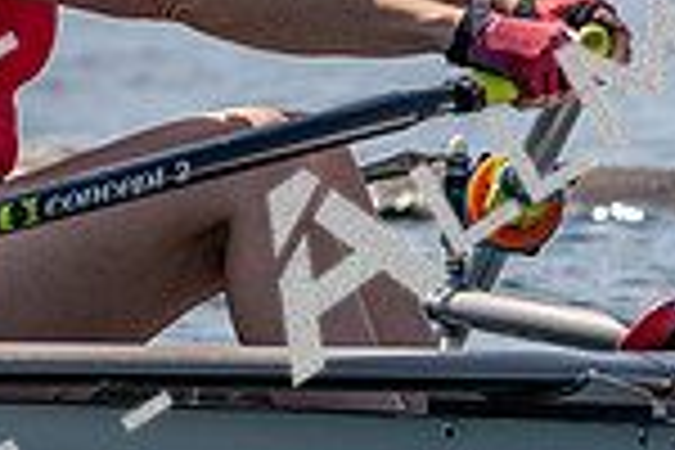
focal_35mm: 1175
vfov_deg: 1.2
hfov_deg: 1.8
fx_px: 22030
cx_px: -117
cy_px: -43
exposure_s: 1/2000
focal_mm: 303
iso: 250
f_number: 6.3
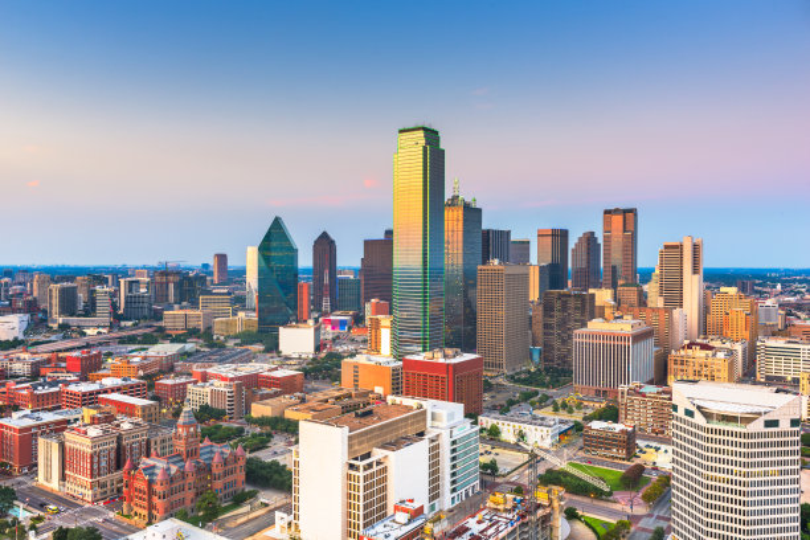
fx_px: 630
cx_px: 405
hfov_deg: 65.5
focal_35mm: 28
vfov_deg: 46.4
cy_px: 270
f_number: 11
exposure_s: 1.6
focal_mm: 28
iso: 64
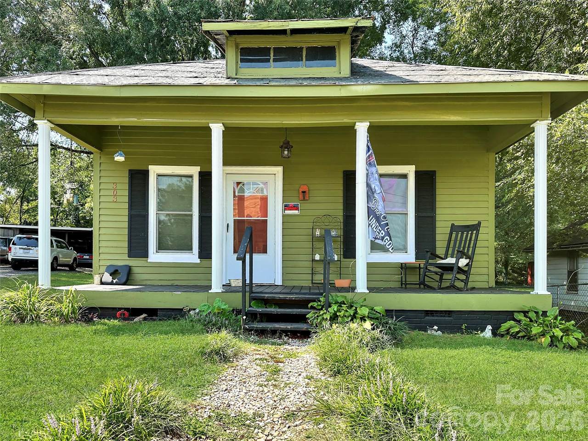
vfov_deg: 56.8
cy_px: 220
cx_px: 294
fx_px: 408
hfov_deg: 71.6
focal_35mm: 24
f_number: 1.78
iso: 80
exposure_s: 1/1050
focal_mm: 6.86
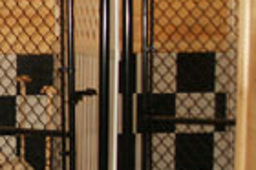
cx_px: -143
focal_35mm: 130
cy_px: 100
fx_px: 923
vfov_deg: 10.5
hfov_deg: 14.6
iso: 200
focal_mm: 7.18
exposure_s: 1/45
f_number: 3
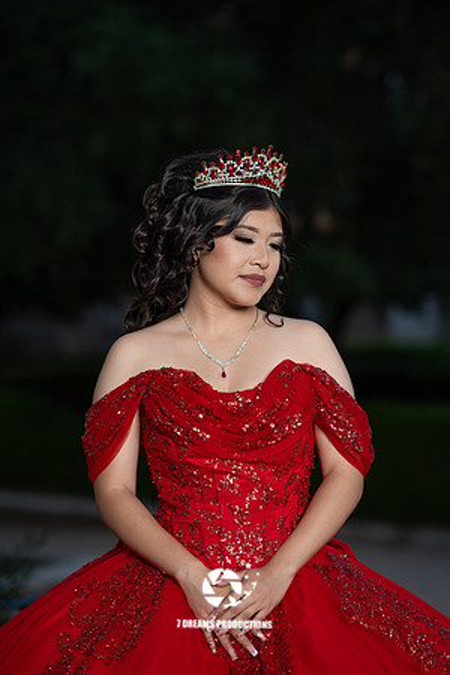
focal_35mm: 85
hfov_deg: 16.1
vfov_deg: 23.9
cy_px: 338
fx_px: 1594
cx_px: 225
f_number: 2
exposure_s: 1/125
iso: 160
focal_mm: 85
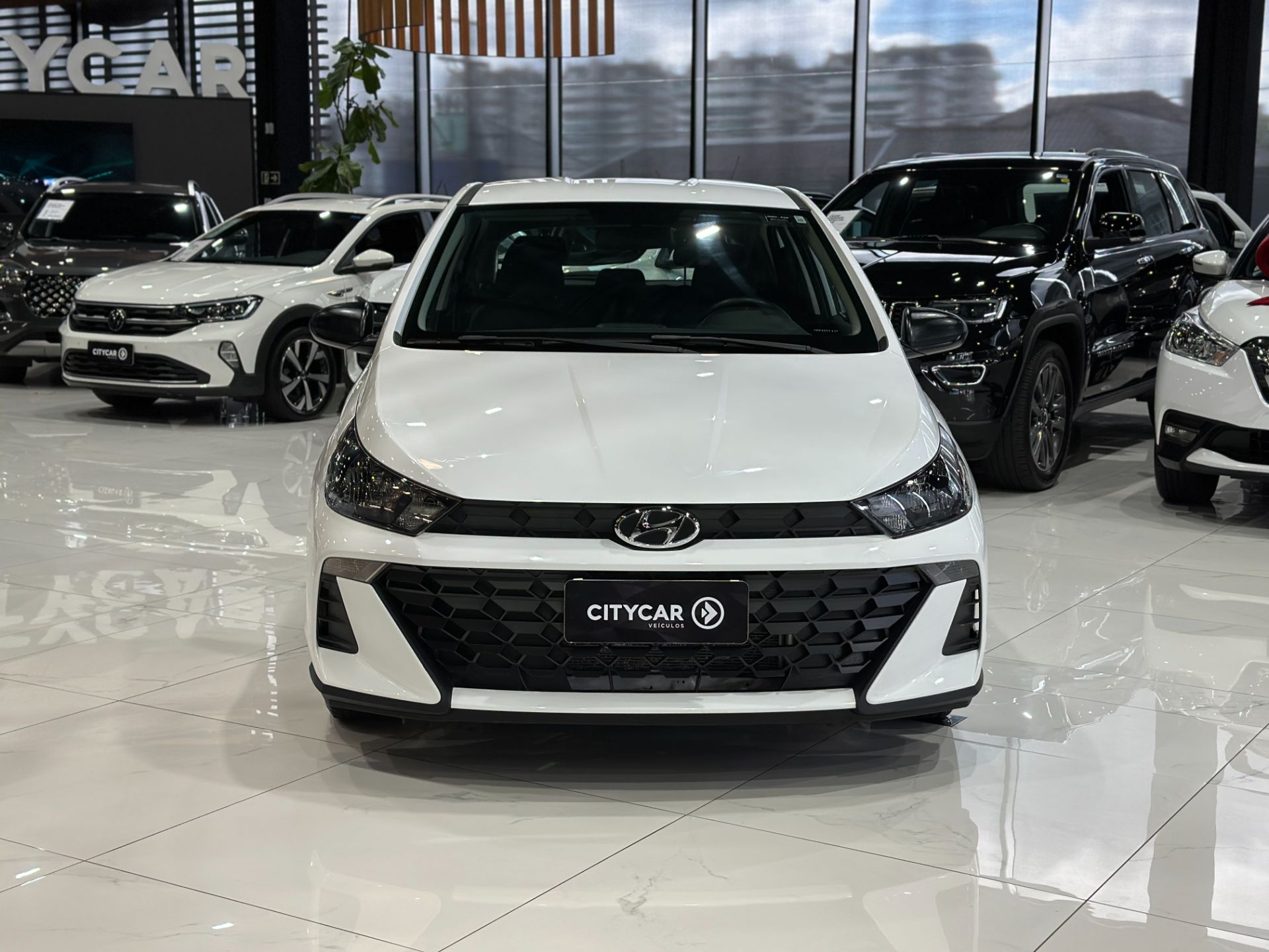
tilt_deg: -8.1
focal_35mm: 48
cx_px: 634
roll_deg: -0.7
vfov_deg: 30.3
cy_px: 476
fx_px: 1760
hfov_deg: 39.7
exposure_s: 1/170
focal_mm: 6.86
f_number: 1.78
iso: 125
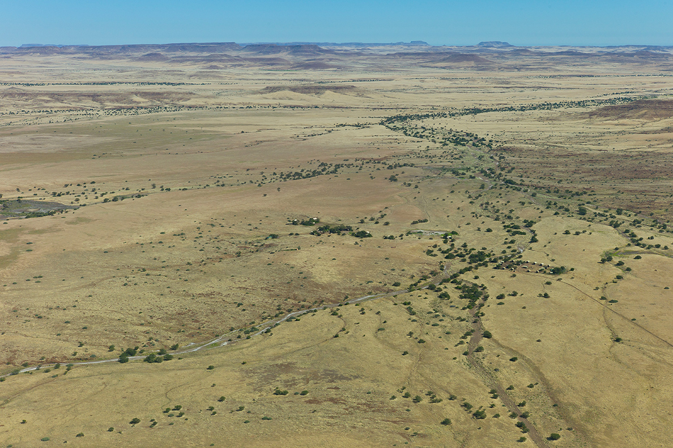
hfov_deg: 39.6
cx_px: 336
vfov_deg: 27.0
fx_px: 935
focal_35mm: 50
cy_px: 224
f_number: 8
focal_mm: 50
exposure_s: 1/1000
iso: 200
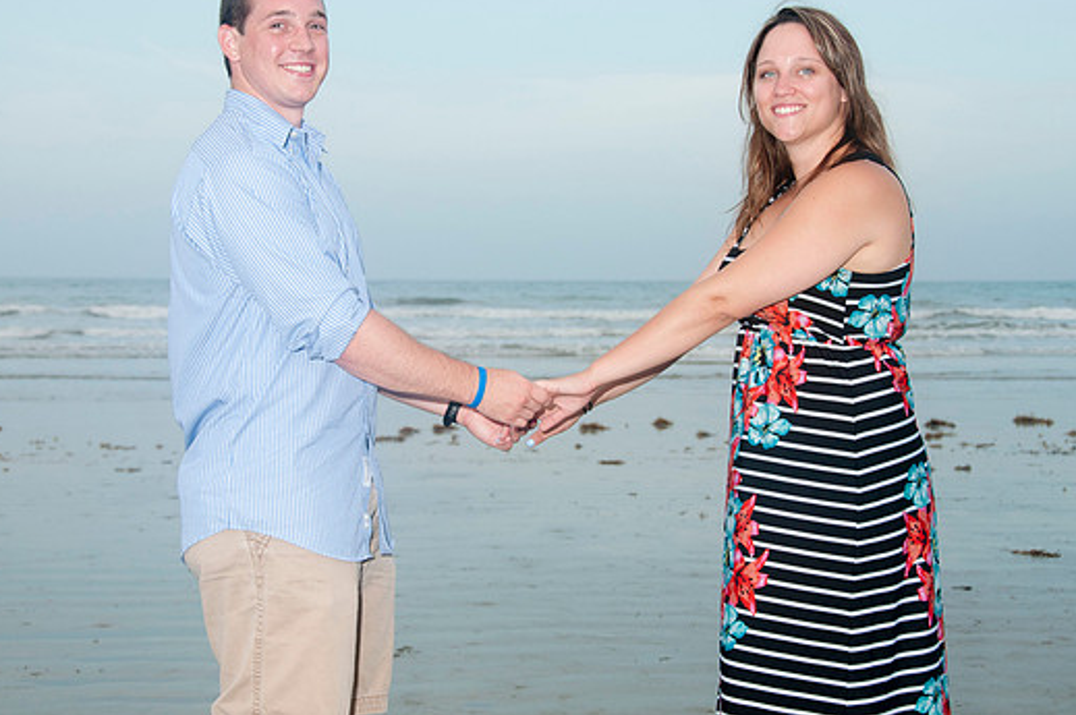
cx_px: 504
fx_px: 2001
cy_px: 318
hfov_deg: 30.1
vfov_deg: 20.3
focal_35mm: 67
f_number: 7.1
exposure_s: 1/250
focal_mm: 40
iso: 200
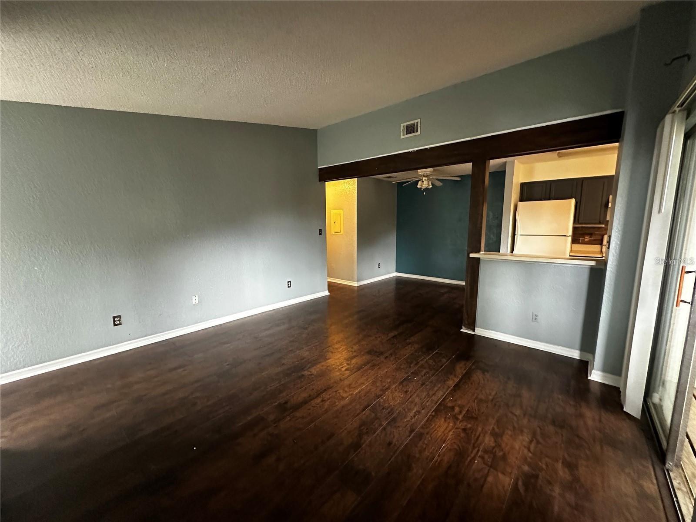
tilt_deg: -7.4
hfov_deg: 102.1
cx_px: 348
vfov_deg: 85.7
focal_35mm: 14
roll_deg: +0.0
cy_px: 261
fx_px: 281
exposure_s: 1/60
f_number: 2.2
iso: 640
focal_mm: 2.22
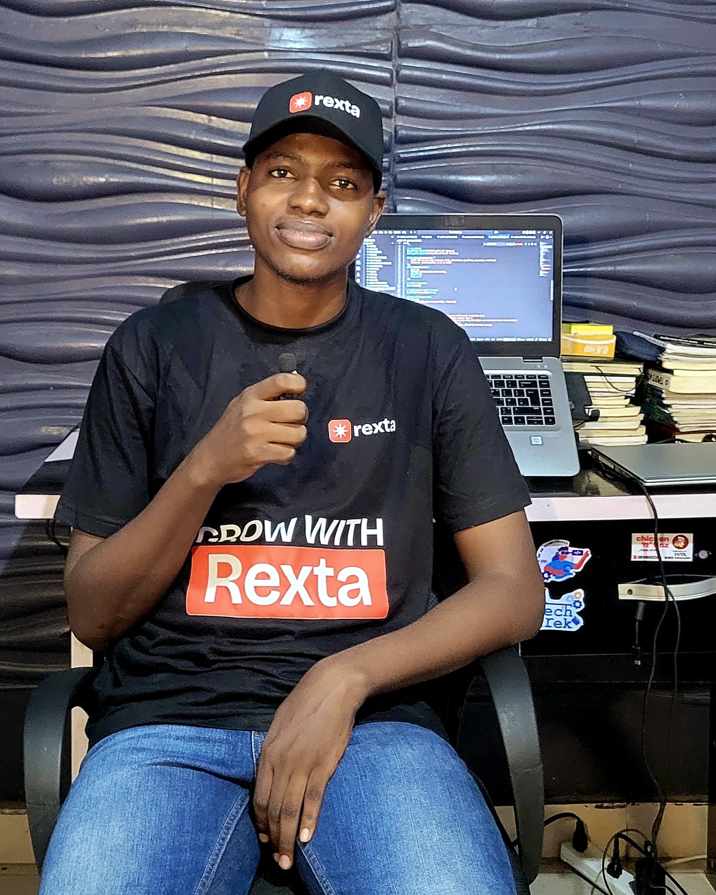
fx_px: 821
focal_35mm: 31
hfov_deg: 47.1
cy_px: 495
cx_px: 388
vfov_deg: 57.1
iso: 1000
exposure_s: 1/25.1
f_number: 1.8
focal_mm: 5.4
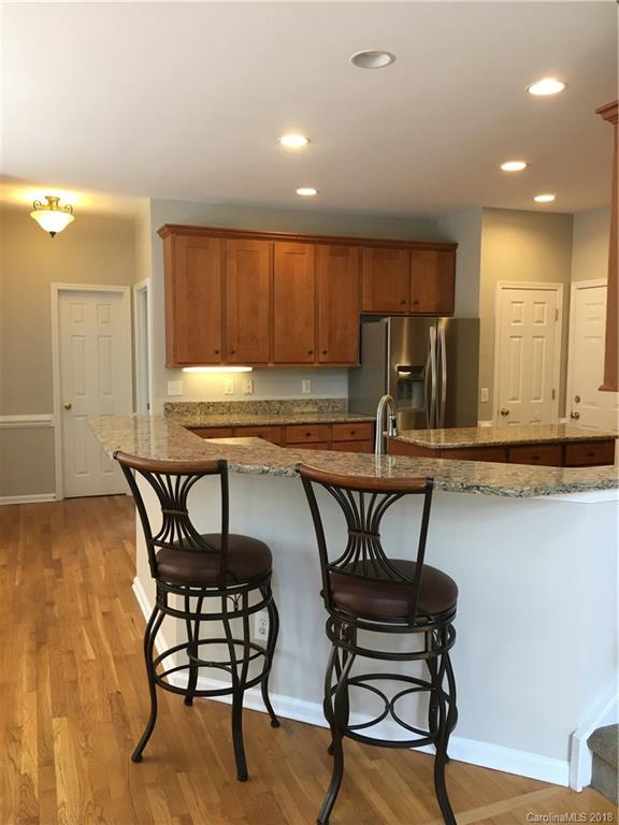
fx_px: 691
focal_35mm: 29
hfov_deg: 48.2
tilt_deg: -5.3
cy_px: 412
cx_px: 310
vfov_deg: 61.7
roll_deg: -0.9
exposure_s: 1/30
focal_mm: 4.15
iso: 50
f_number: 2.2
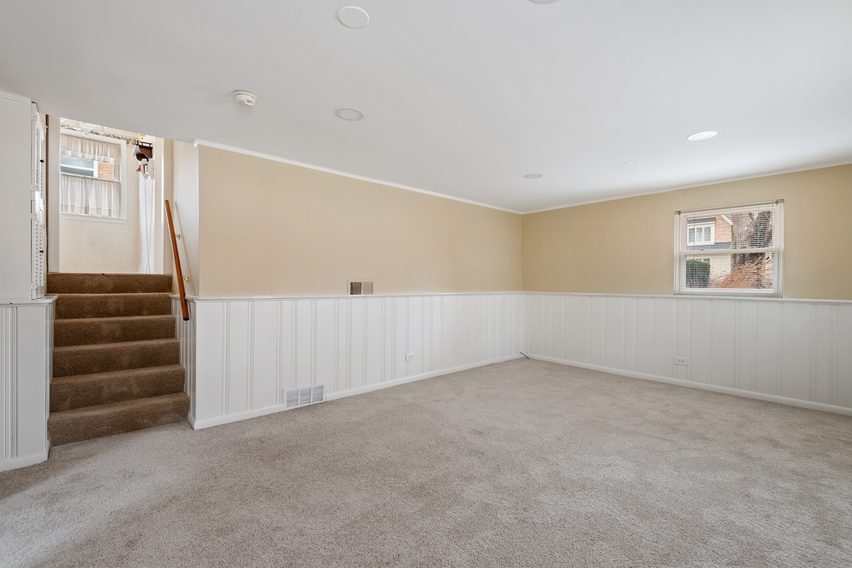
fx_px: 379
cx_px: 426
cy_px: 284
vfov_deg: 73.8
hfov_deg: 96.7
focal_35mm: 16
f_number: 9
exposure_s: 1.3
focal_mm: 16
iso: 200
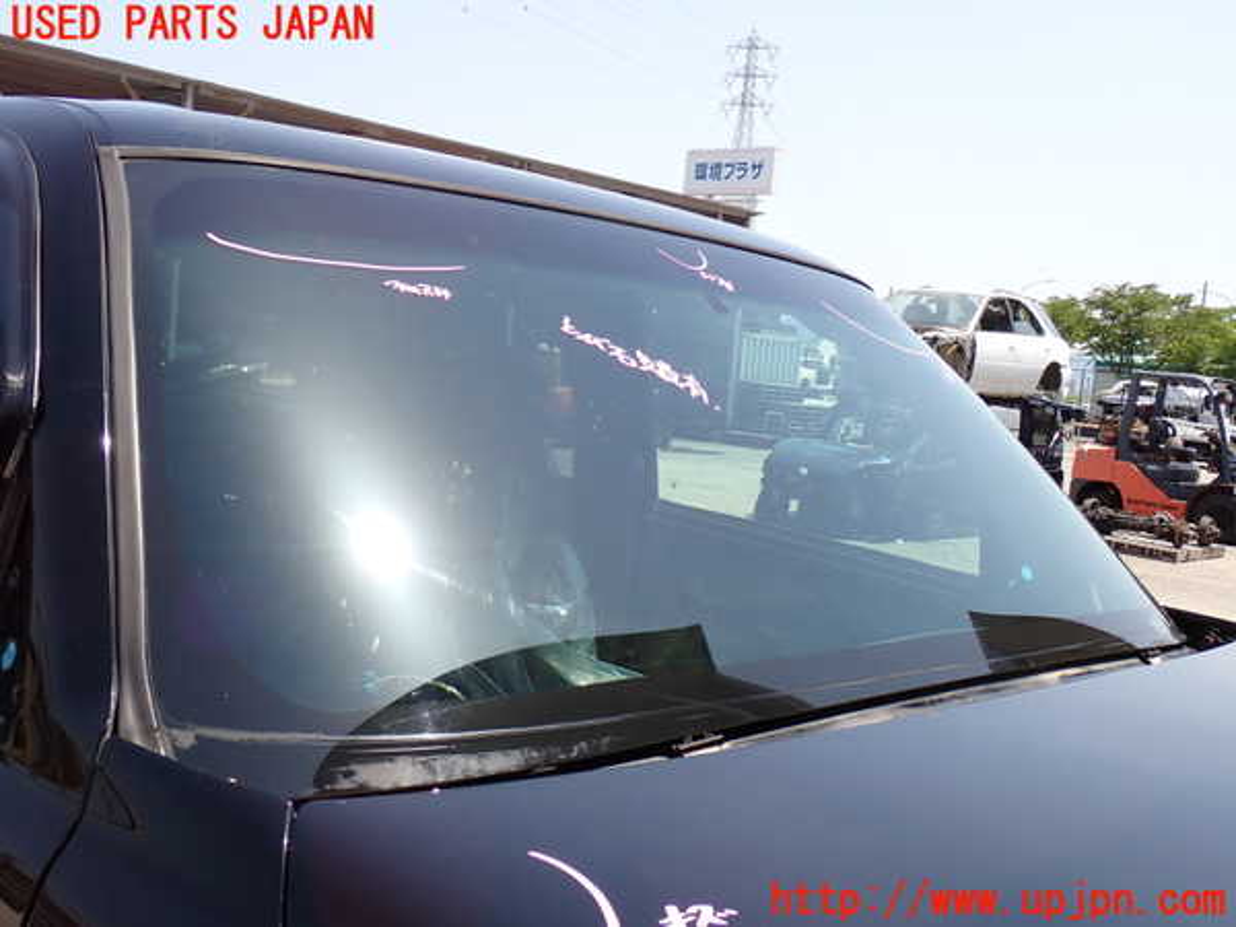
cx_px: 618
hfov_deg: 49.0
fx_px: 1357
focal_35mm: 38
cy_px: 464
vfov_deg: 37.7
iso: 100
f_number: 3.5
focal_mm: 6.83
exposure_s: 1/500
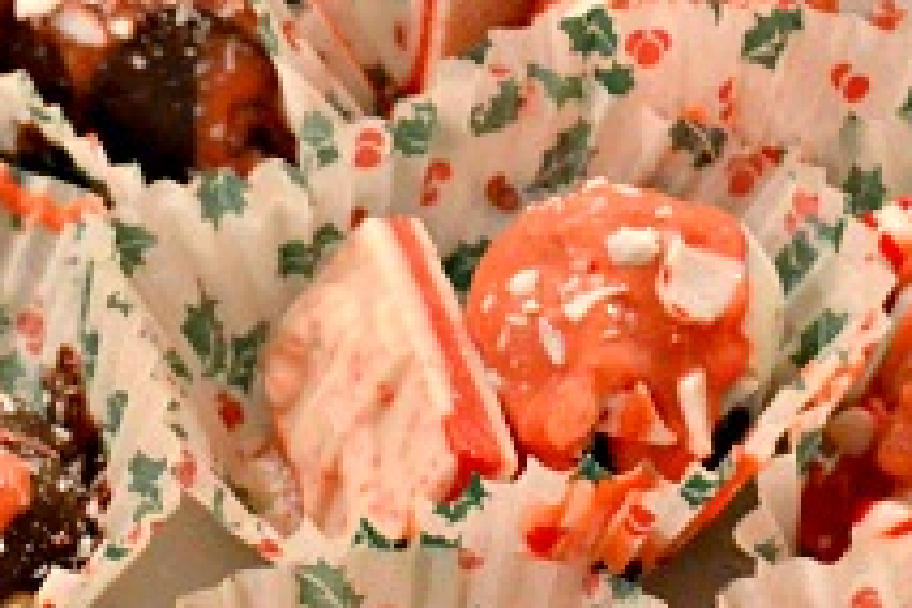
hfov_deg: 18.3
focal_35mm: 110
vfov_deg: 12.3
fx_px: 2786
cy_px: 582
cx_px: 69
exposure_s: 1/20
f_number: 4.2
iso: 3200
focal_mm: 26
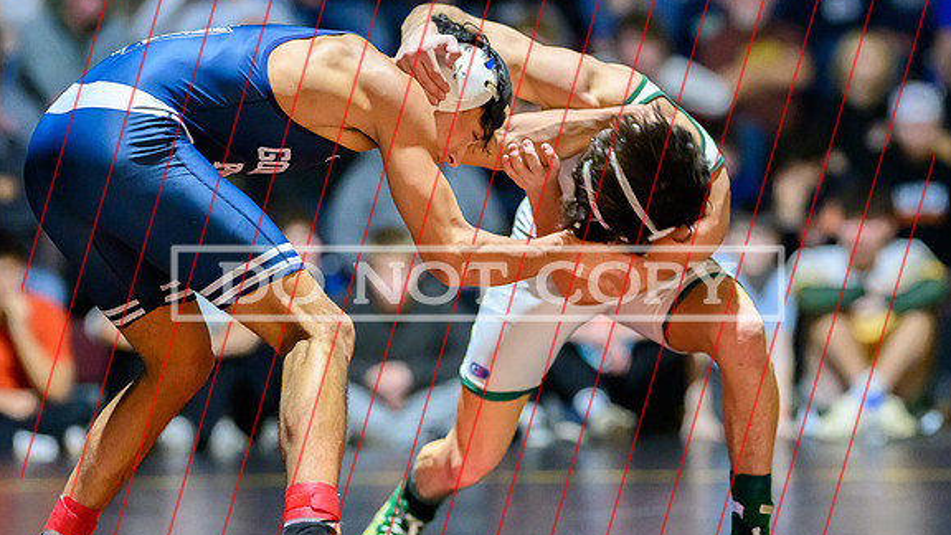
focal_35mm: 183
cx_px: 612
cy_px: 287
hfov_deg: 11.8
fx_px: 4615
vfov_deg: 6.6
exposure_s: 1/640
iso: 10000
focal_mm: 135
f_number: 2
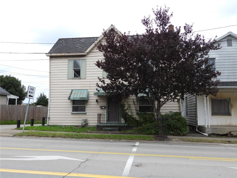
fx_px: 205
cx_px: 118
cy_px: 89
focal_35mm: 30
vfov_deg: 46.8
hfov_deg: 60.0
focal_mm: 5.4
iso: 100
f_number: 3.2
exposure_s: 1/400
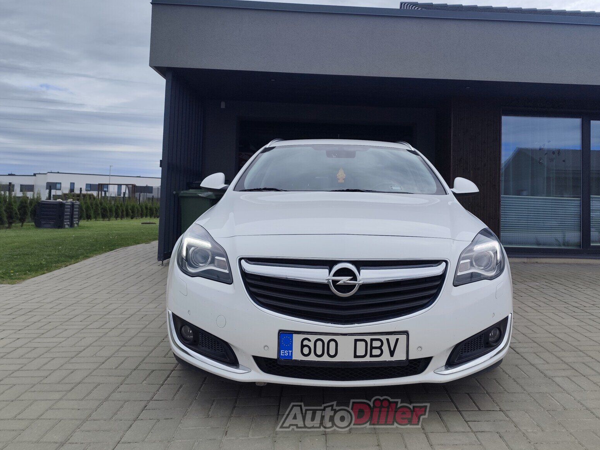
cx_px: 353
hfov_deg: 61.3
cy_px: 186
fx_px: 503
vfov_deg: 48.0
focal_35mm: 29
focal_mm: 6.19
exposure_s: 1/2847
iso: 50
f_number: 1.65
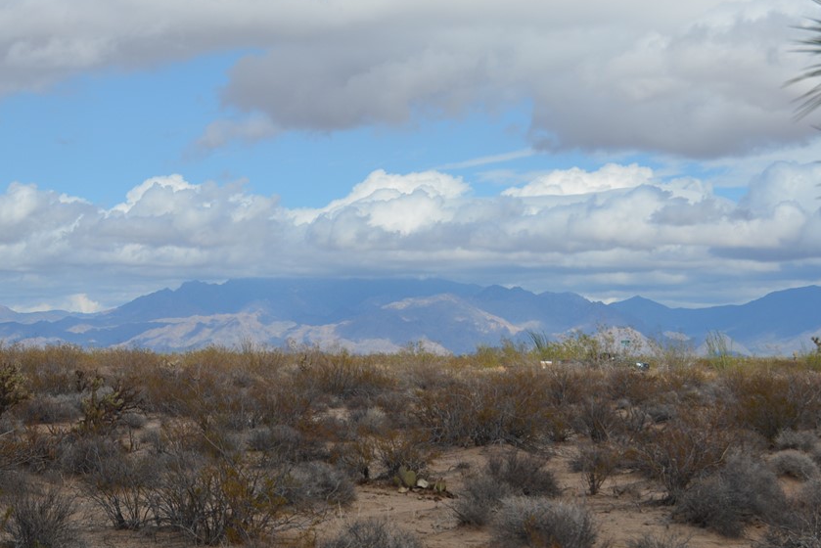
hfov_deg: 19.2
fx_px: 2433
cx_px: 435
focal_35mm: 107
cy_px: 248
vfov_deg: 12.9
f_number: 8
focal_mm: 55
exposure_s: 1/2000
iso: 400
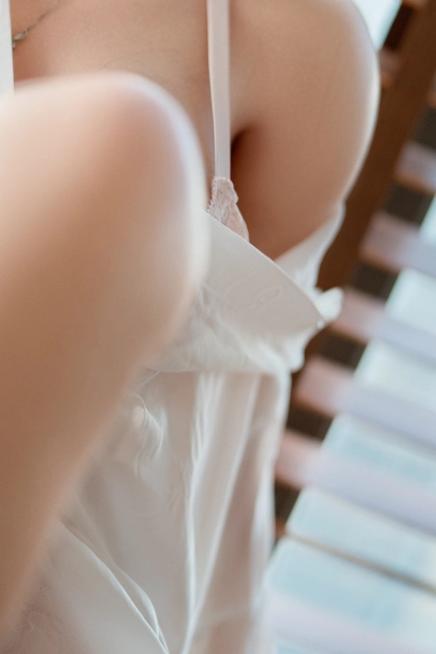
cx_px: -97
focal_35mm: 140
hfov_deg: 9.7
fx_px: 2543
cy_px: 194
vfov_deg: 14.6
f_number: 1.4
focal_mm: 50
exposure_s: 1/250
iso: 500
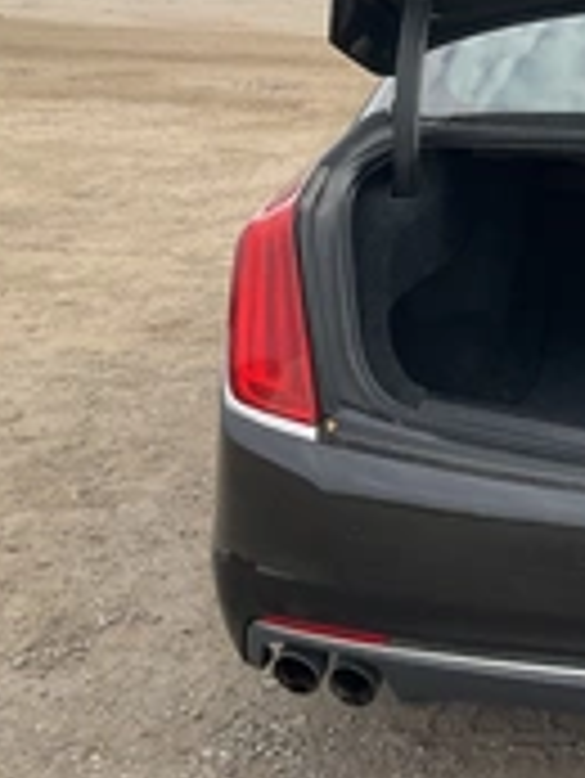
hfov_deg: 20.1
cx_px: 760
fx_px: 1508
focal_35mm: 67
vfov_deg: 28.6
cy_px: 211
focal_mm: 3
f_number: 1.8
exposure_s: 1/883
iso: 25
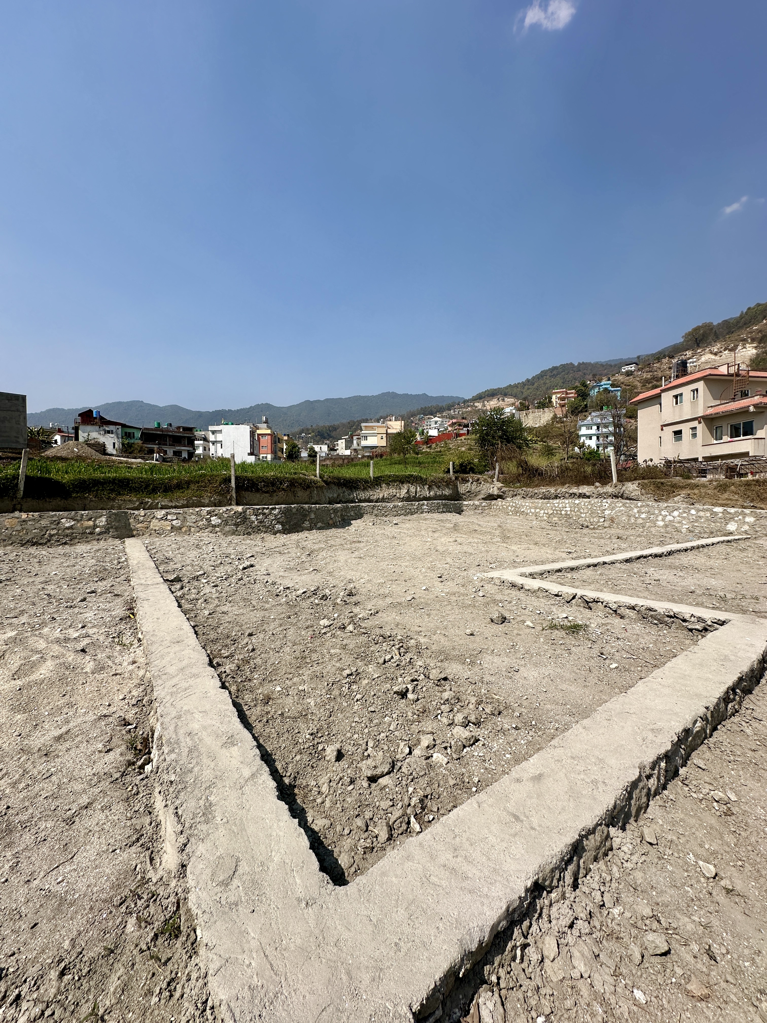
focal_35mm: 14
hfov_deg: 85.7
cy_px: 512
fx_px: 414
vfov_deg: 102.1
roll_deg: +1.2
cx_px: 384
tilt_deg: -1.5
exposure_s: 1/2882
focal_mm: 2.22
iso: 40
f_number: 2.2
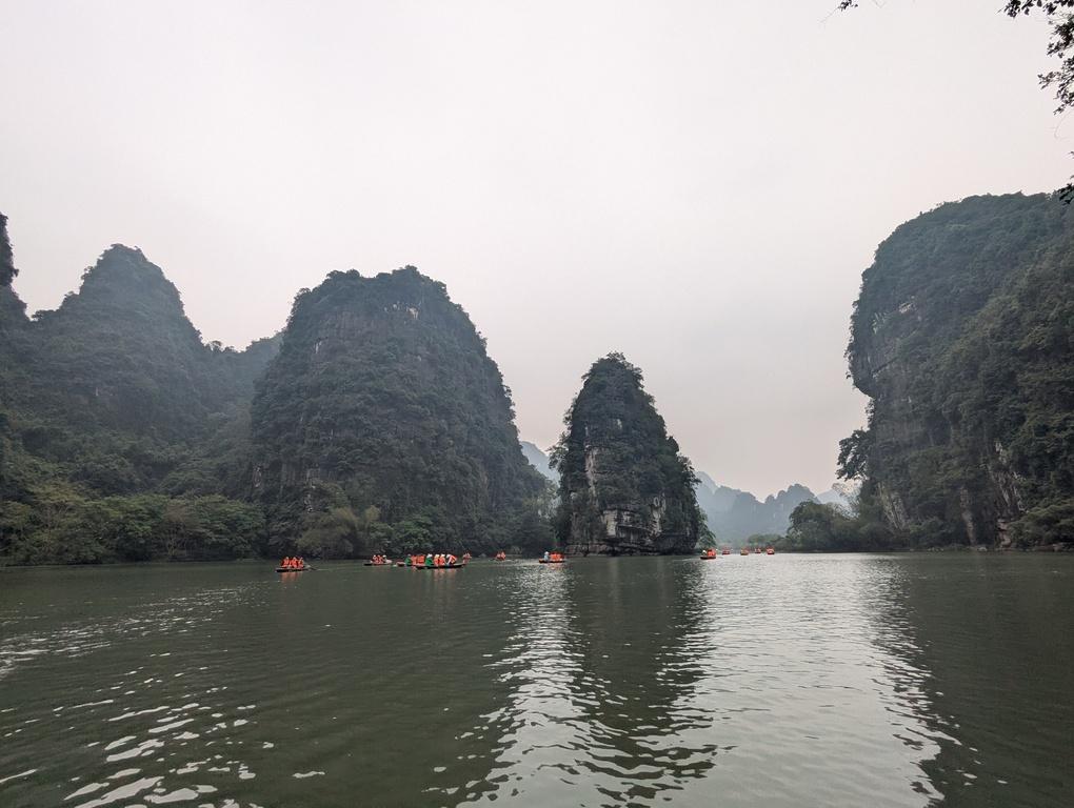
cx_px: 537
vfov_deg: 78.2
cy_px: 404
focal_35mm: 16
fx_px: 497
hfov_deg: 94.4
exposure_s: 1/263
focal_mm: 2.35
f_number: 2.2
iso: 58
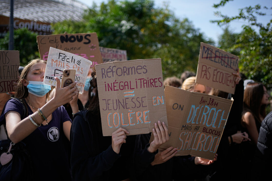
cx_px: 136
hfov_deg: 54.5
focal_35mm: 35
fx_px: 264
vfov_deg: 37.8
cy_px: 90
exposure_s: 1/5000
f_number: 1.8
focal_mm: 35
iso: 200
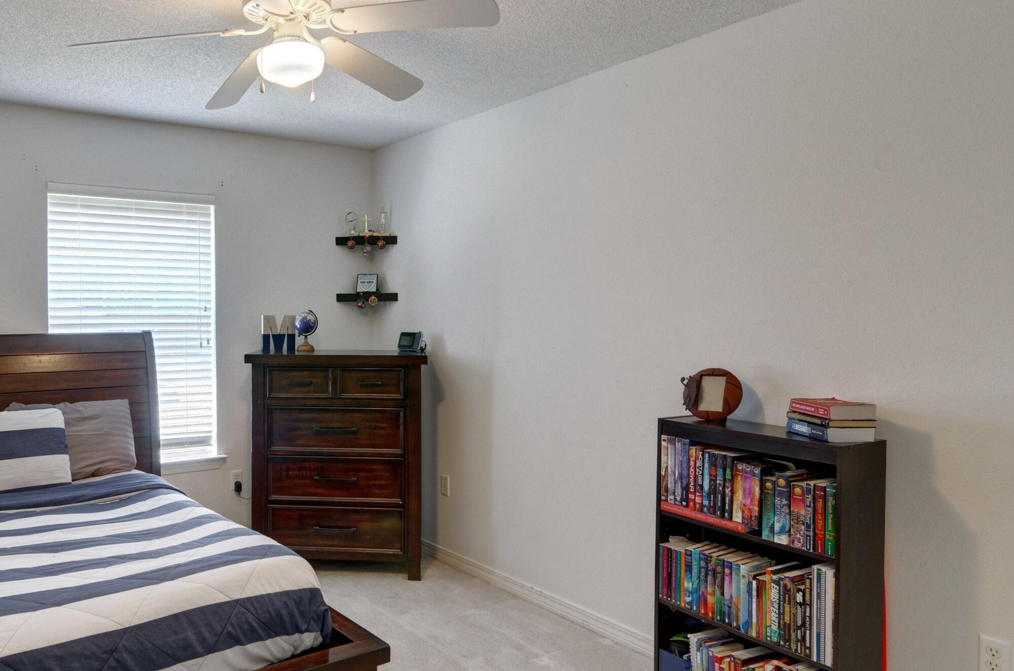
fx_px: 696
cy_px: 290
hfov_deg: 70.5
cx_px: 355
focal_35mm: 25
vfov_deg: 51.4
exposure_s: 1/60
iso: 400
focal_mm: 11
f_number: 9
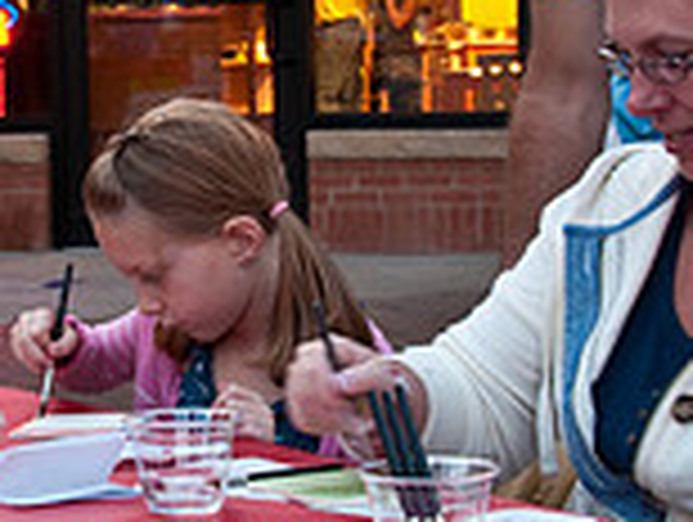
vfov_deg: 11.4
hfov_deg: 15.0
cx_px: 104
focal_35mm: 130
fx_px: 2607
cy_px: 160
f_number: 6.3
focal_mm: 24
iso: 640
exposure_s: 1/13
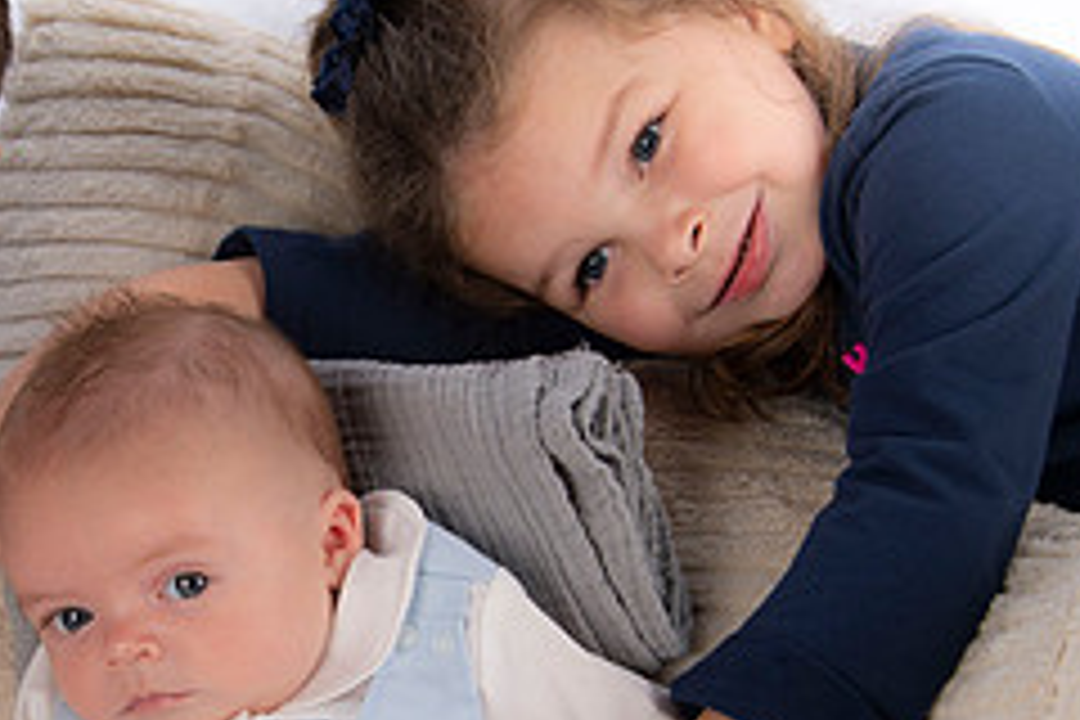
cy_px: 490
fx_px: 3480
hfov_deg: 17.5
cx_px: 256
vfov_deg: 11.8
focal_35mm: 116
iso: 100
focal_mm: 48
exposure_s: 1/200
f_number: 5.6
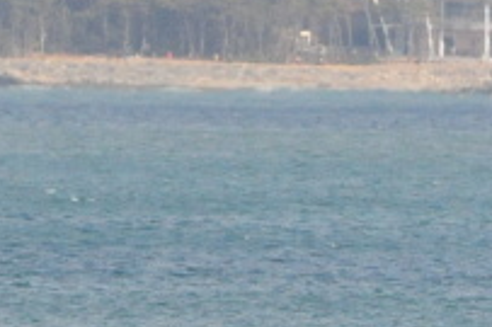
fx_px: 20647
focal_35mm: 1512
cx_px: 456
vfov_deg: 0.9
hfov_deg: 1.4
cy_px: -85
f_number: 16
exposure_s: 1/1000
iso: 1600
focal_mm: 200
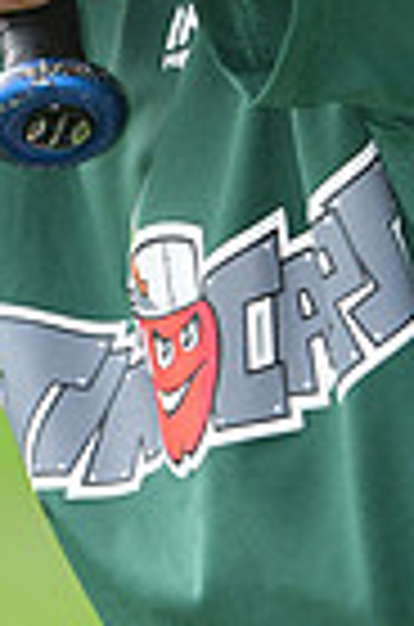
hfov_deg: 1.5
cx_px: 313
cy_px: -374
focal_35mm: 910
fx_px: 15777
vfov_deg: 2.3
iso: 500
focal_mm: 145
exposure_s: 1/2000
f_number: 4
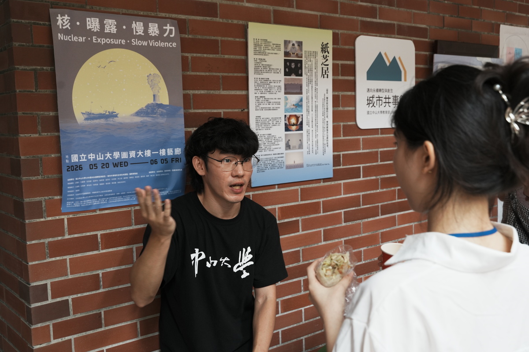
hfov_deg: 49.6
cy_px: 176
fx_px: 573
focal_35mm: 39
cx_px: 264
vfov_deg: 34.2
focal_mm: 39
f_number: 5.6
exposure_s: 1/80
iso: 800
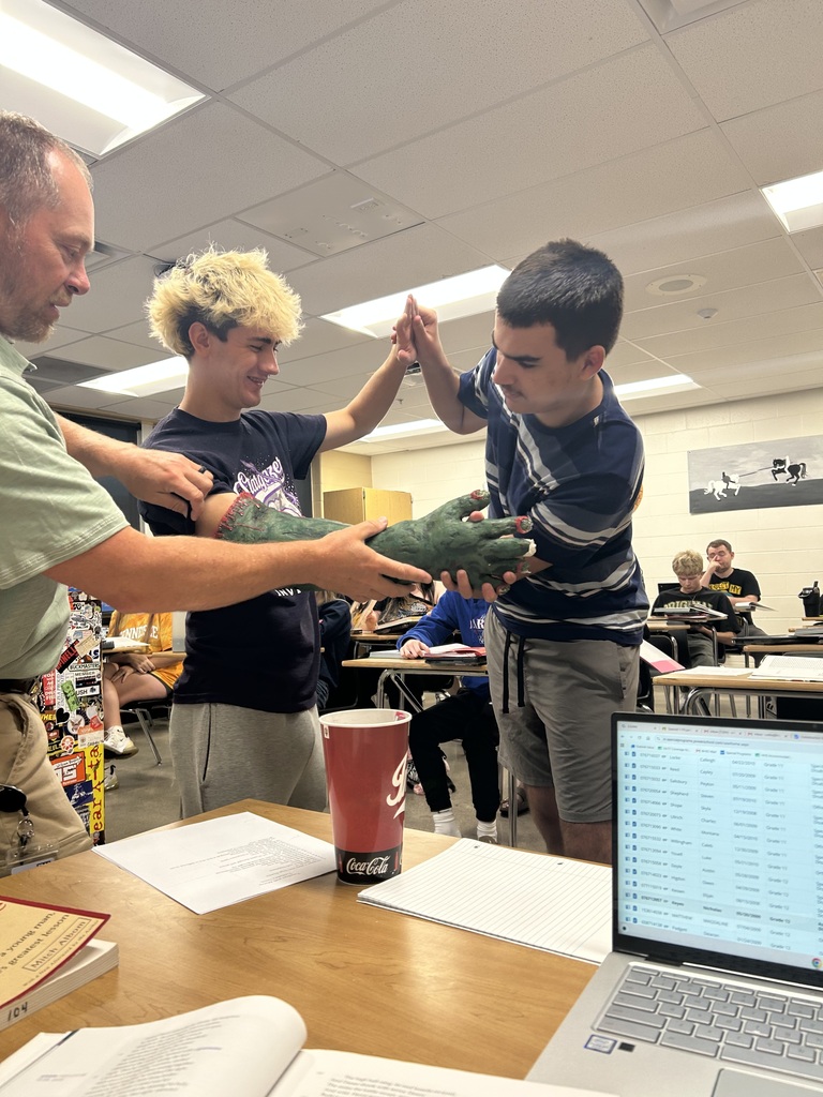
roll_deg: +1.6
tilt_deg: +0.8
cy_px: 548
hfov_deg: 53.1
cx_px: 412
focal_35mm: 26
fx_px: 824
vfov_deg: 67.3
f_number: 1.5
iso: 80
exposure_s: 1/60
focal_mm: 5.7
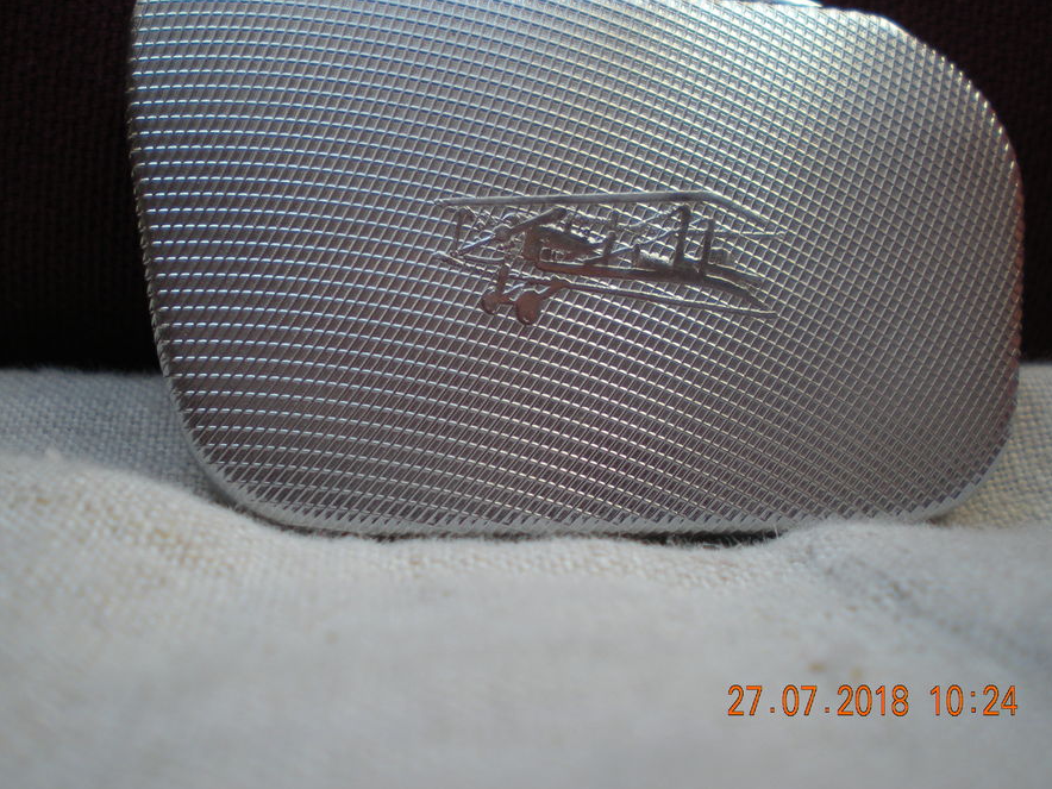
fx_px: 1307
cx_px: 499
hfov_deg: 43.8
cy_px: 347
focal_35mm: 43
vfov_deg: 33.6
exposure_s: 1/66.5
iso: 64
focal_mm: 6.3
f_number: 3.1
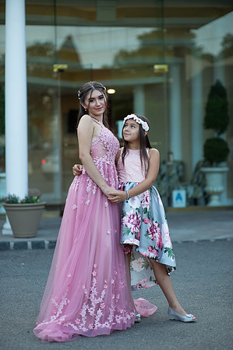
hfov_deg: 16.0
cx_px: 116
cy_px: 175
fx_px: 827
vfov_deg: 23.9
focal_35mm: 85
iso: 250
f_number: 2
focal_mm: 85
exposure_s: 1/800
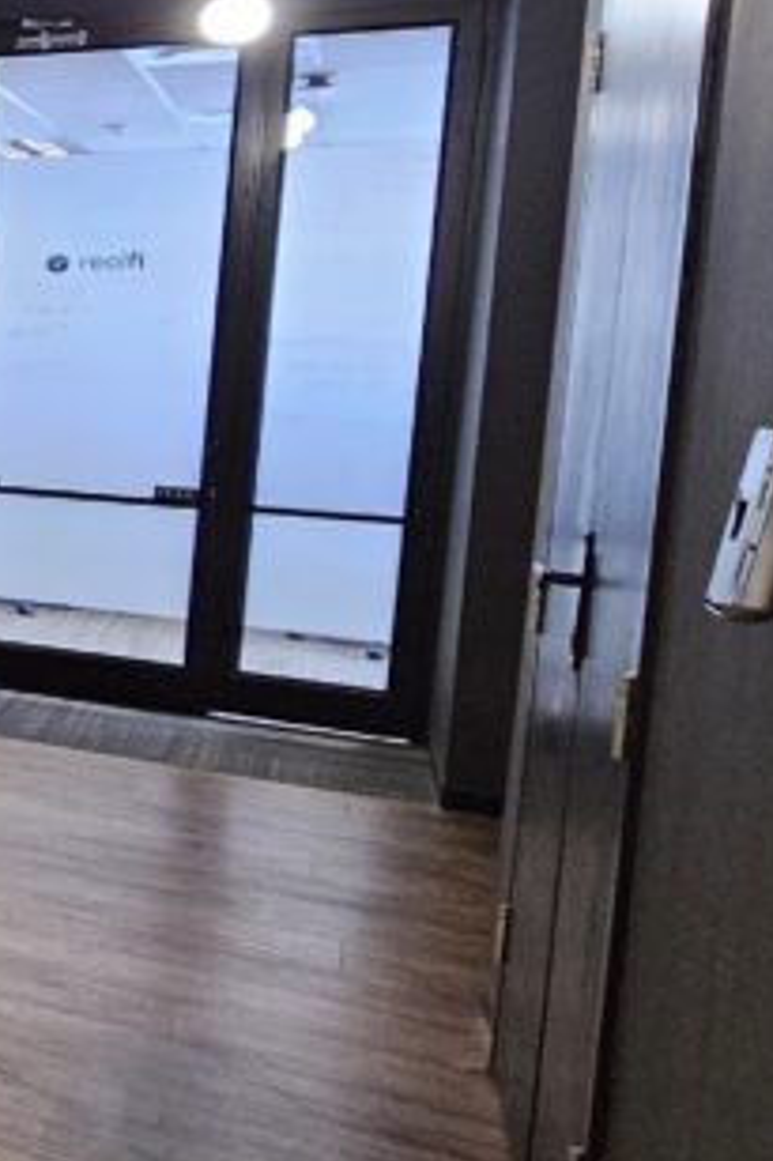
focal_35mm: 45
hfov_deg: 16.3
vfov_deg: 43.2
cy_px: 415
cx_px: -988
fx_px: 1451
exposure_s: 1/33
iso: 500
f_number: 2.2
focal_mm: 2.2
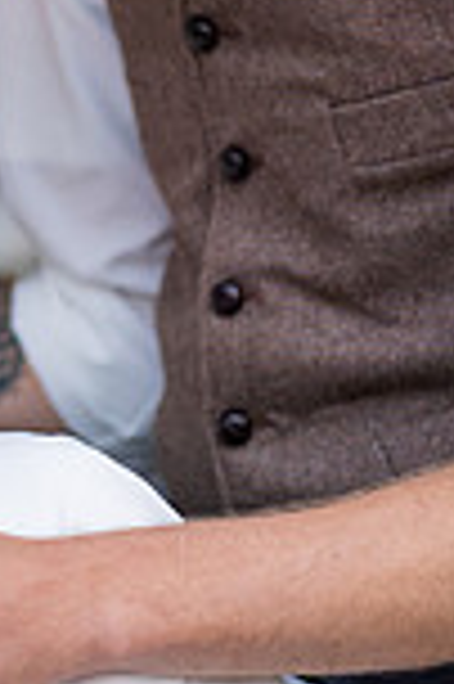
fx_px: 3090
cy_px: -171
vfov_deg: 12.3
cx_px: -130
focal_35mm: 163
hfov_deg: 8.3
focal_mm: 55
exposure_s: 1/400
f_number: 2.2
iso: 500
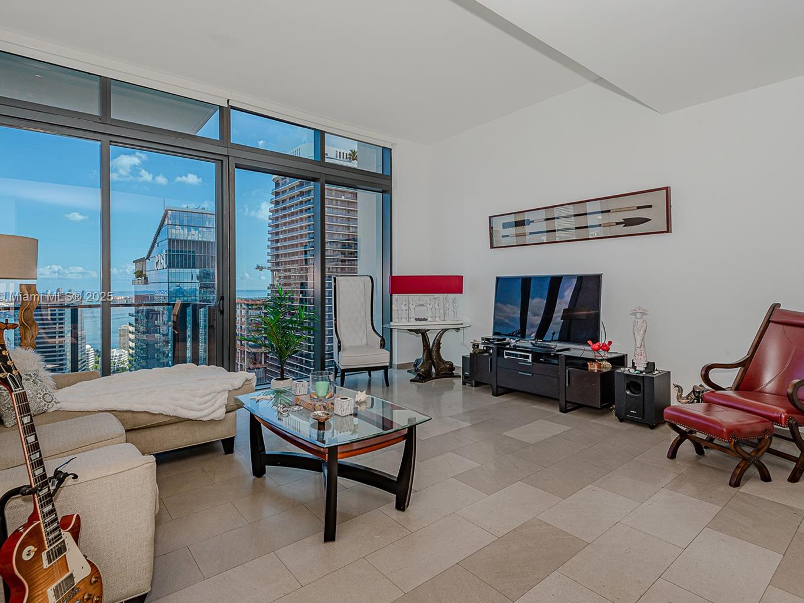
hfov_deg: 87.8
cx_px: 396
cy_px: 298
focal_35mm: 18
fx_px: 418
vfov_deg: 71.6
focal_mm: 16
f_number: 8
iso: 200
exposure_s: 1/160
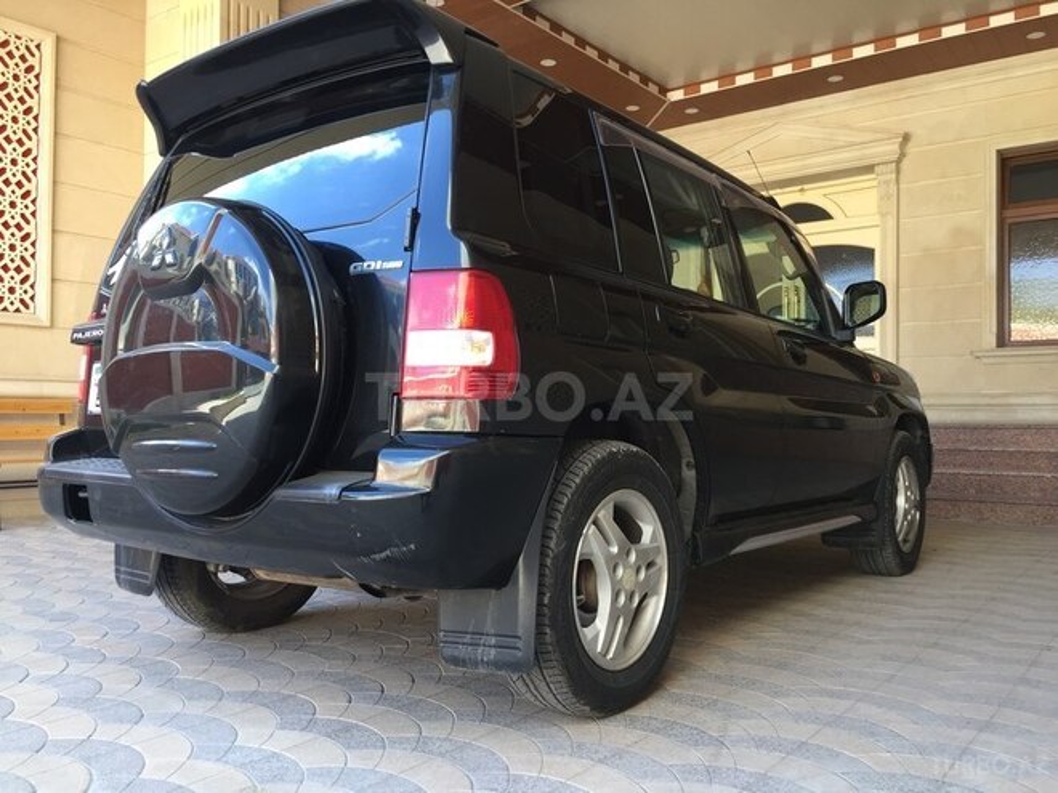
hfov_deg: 61.7
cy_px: 396
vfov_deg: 48.2
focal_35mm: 29
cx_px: 529
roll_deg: -1.7
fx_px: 886
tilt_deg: +0.1
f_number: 2.2
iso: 50
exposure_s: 1/100
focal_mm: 4.15
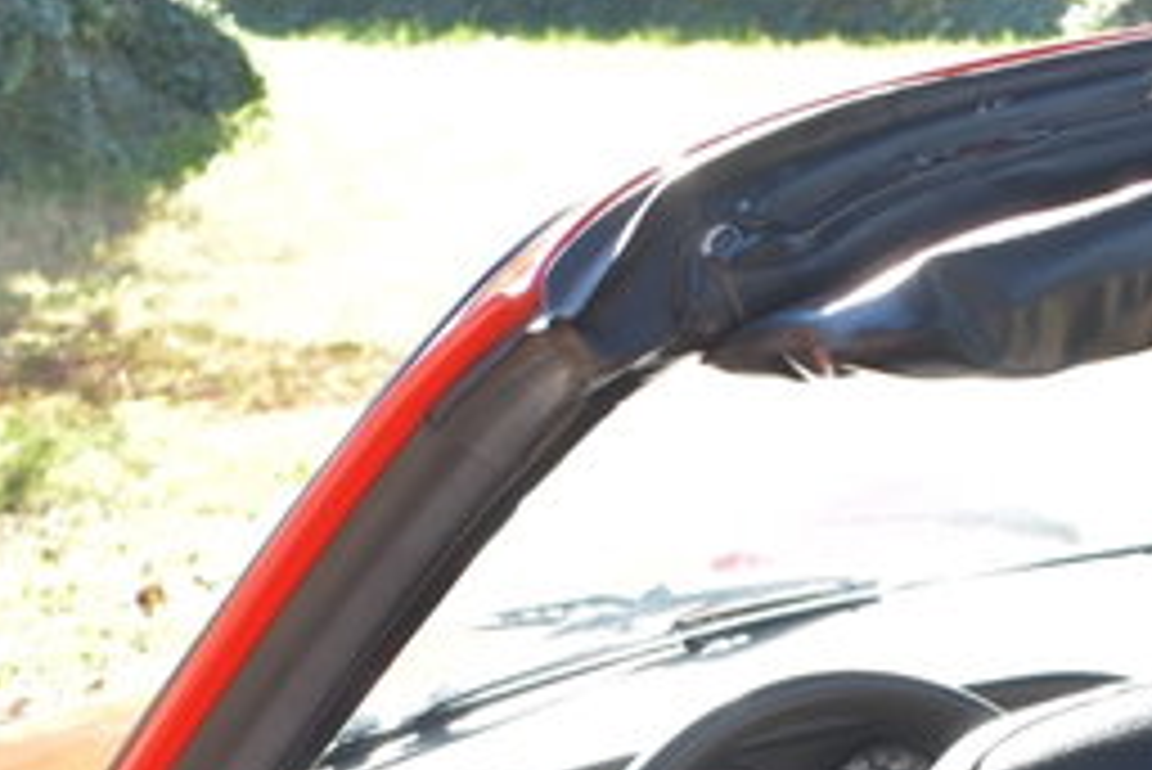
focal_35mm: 81
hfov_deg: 24.4
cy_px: 1121
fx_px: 2593
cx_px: 1028
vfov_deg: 15.7
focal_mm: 18
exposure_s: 1/250
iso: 500
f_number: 3.5
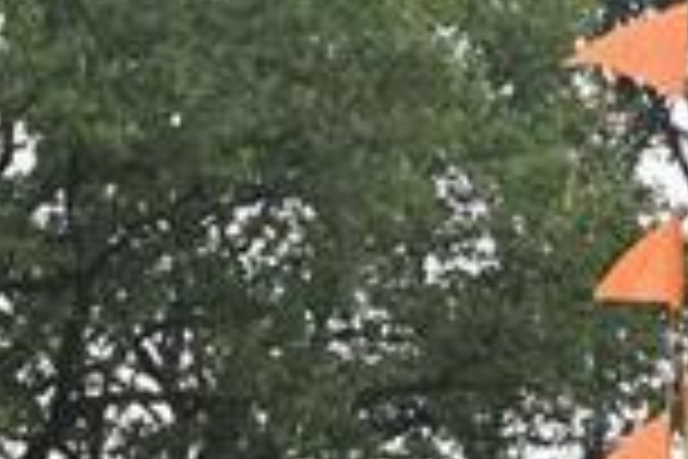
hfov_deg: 6.1
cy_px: 1051
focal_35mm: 324
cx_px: 1583
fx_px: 6192
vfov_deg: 4.2
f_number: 7.1
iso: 200
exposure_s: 1/200
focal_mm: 50
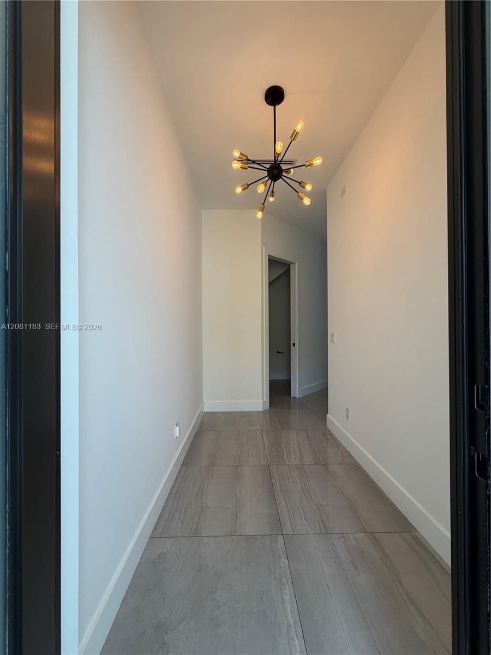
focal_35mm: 14
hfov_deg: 85.7
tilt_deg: +0.7
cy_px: 328
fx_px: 265
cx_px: 246
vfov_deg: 102.1
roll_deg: -0.1
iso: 200
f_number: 2.2
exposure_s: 1/120
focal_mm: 2.22
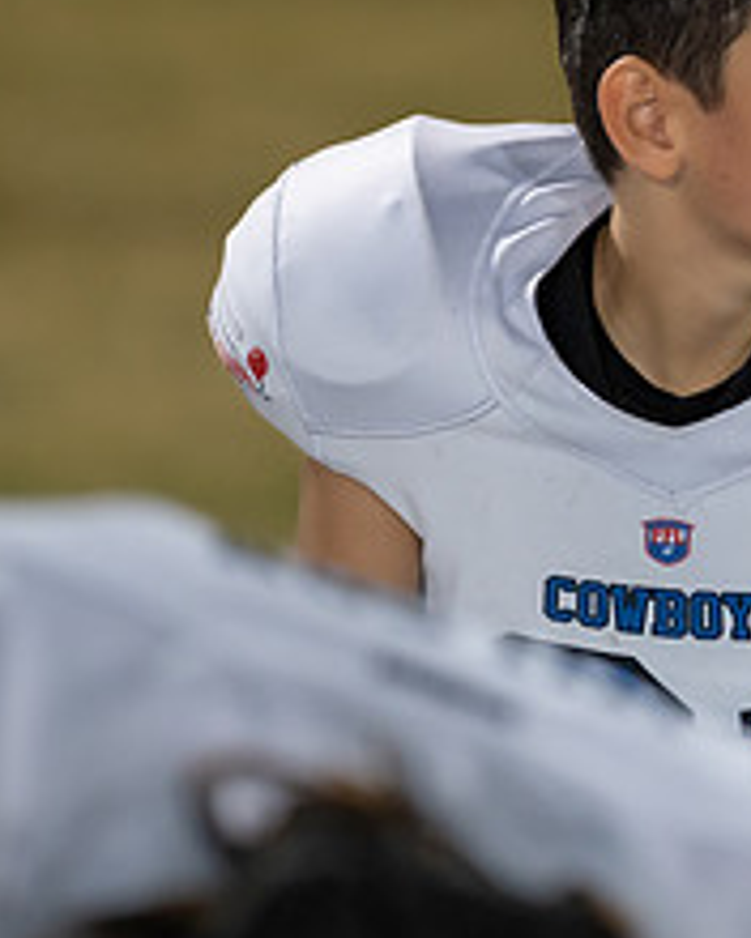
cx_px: 885
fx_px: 10669
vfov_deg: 5.0
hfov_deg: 4.0
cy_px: 206
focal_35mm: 384
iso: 1600
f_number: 1.8
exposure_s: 1/400
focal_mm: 135
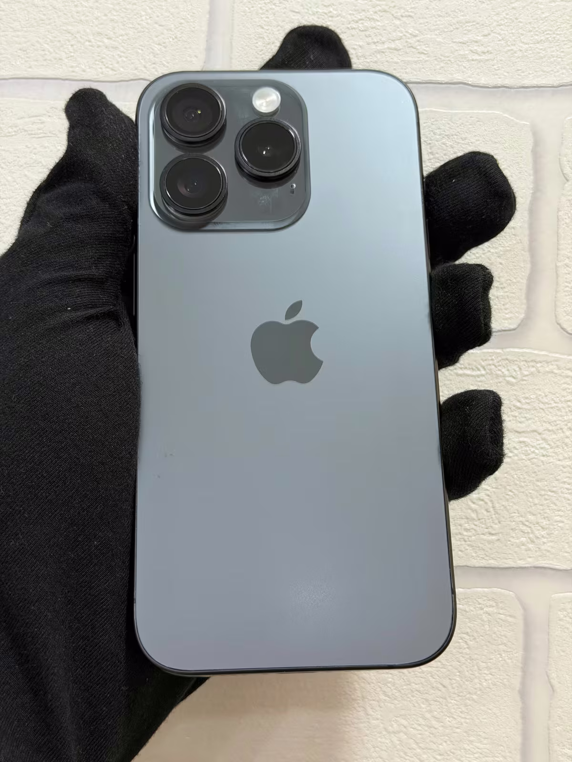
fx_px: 1058
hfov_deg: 30.3
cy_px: 381
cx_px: 286
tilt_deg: +0.0
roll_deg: -1.1
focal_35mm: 48
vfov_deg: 39.7
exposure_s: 1/50
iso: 100
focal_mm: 6.76
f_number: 1.78
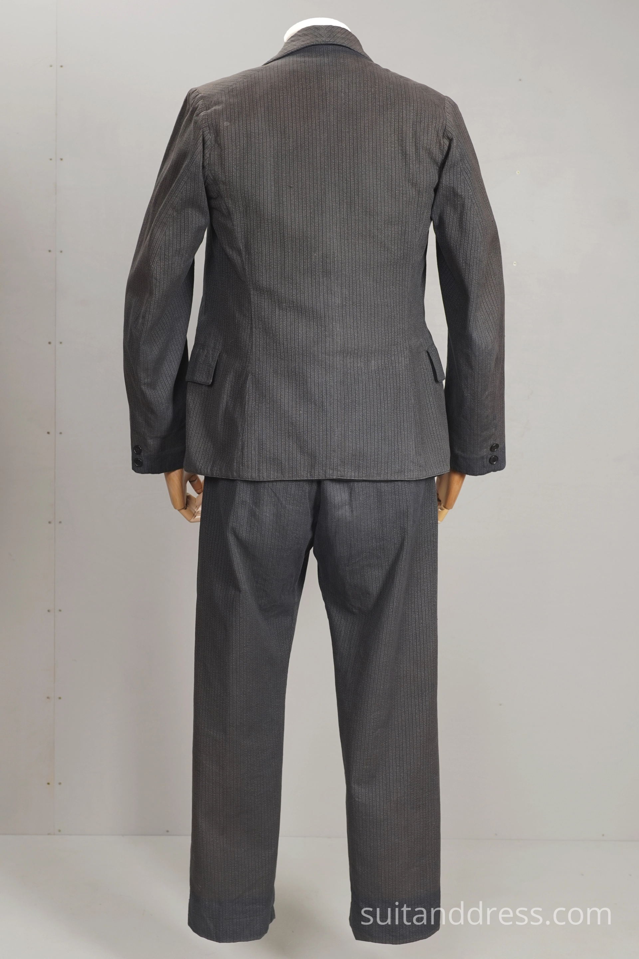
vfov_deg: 41.1
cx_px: 320
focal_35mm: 48
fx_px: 1278
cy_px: 480
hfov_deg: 28.1
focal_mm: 32
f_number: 5.6
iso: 320
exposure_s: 1/20
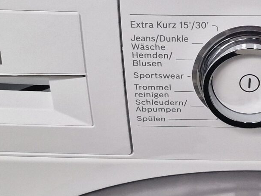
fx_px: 731
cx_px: 244
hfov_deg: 19.8
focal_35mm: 97
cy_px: 60
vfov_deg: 15.2
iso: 100
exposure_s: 1/180
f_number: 1.8
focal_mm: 6.4
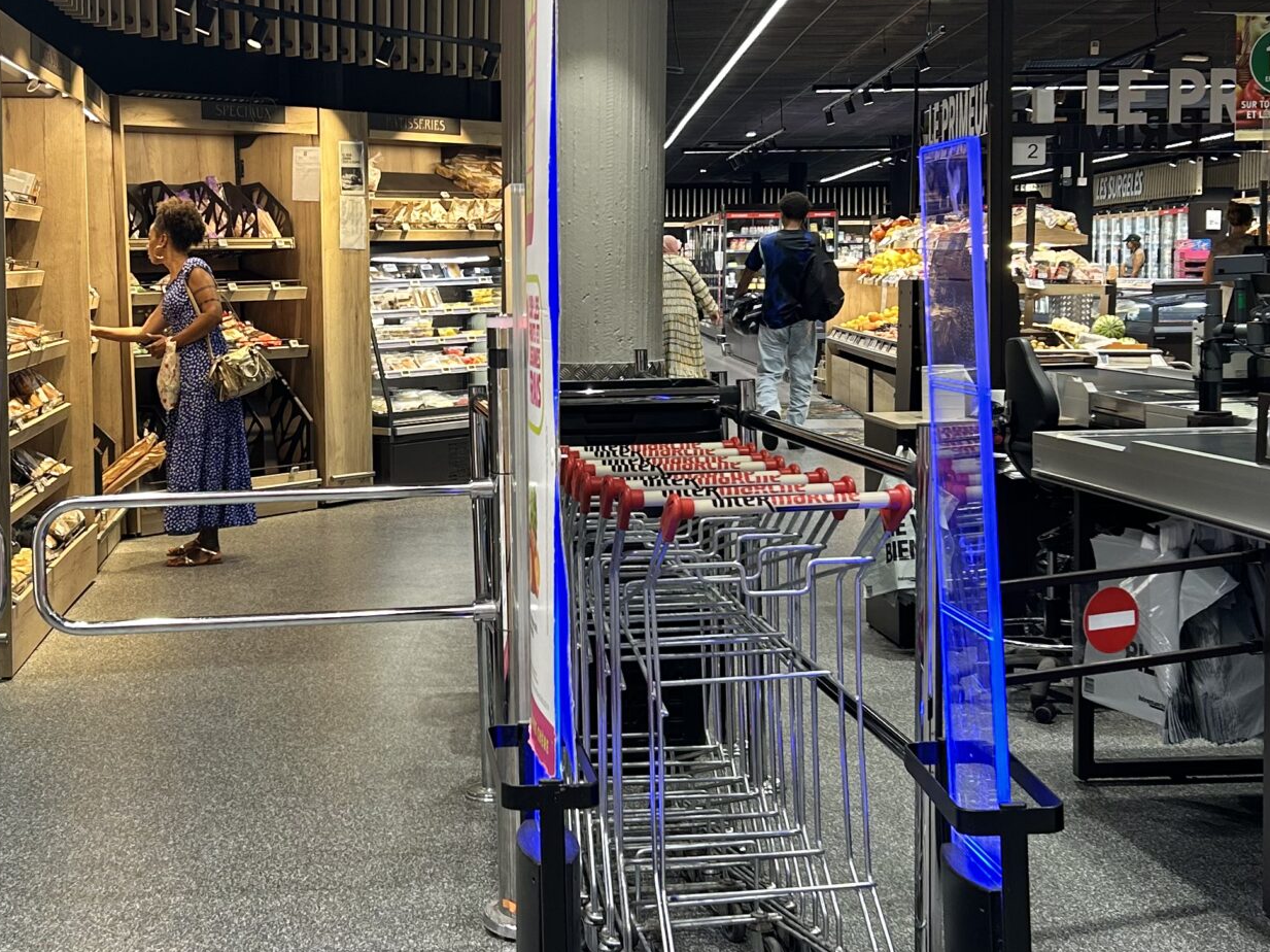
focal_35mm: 54
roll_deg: +0.6
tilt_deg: -4.4
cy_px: 386
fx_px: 1981
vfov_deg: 27.0
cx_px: 448
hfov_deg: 35.3
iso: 80
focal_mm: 5.7
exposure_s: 1/100
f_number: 1.5
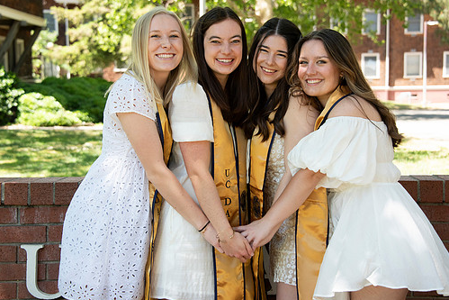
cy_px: 139
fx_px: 986
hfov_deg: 25.7
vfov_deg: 17.3
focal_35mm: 79
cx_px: 244
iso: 640
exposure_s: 1/320
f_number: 5.6
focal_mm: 68
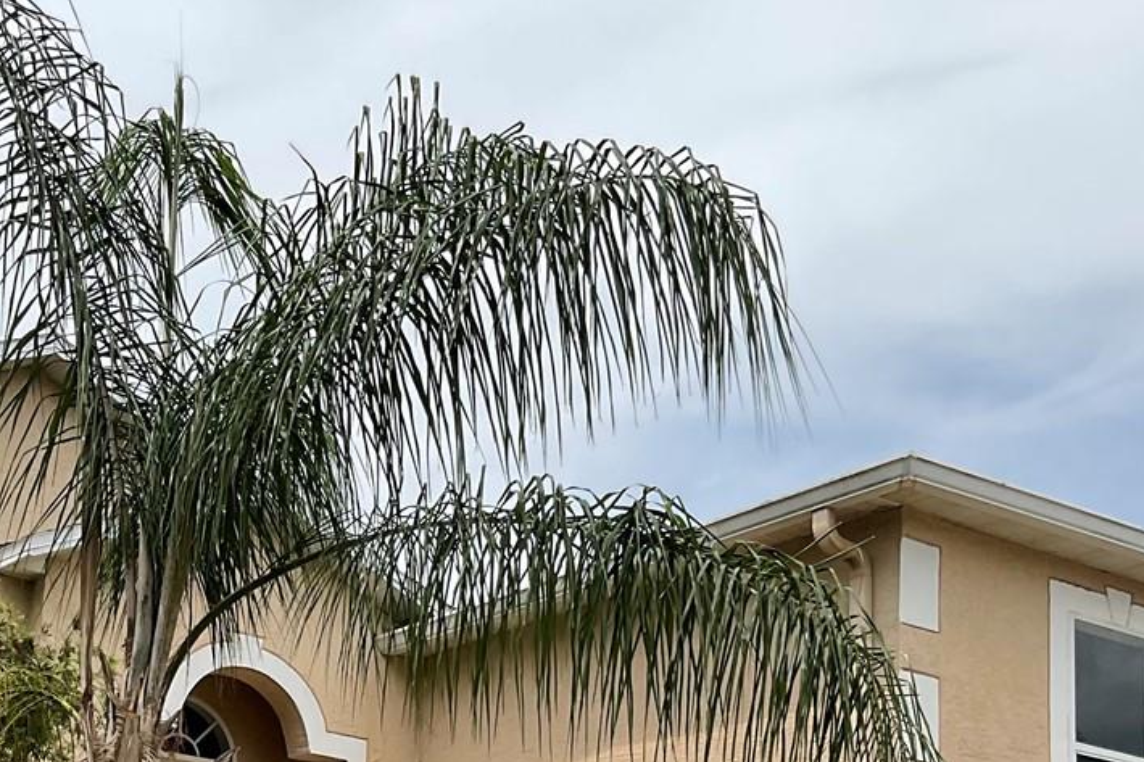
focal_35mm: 68
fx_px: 2160
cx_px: 247
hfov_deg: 29.1
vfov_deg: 18.9
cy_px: 912
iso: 16
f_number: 1.8
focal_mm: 3
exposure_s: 1/2141
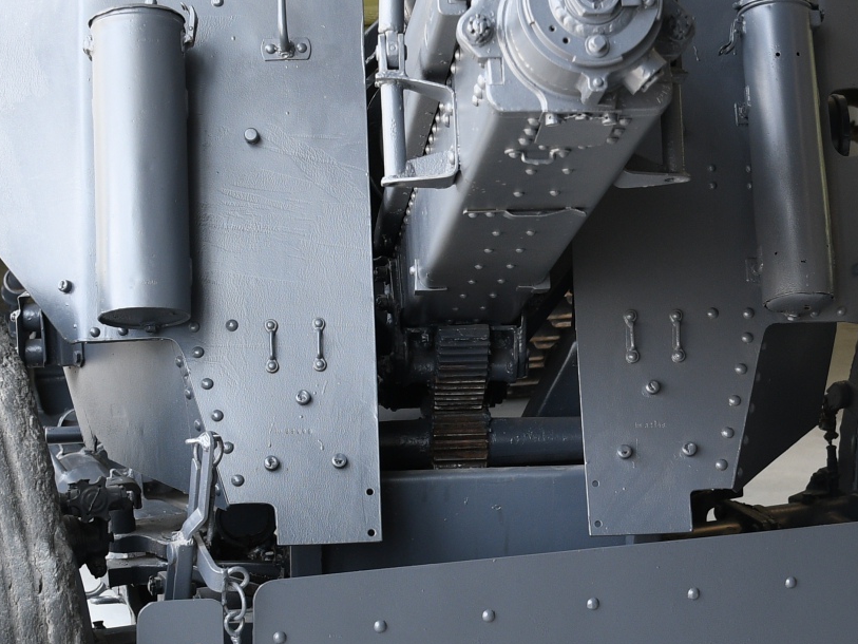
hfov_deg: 18.7
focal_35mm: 105
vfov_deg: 14.1
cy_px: 353
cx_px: 578
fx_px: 2603
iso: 250
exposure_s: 1/60
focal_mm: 25
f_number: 4
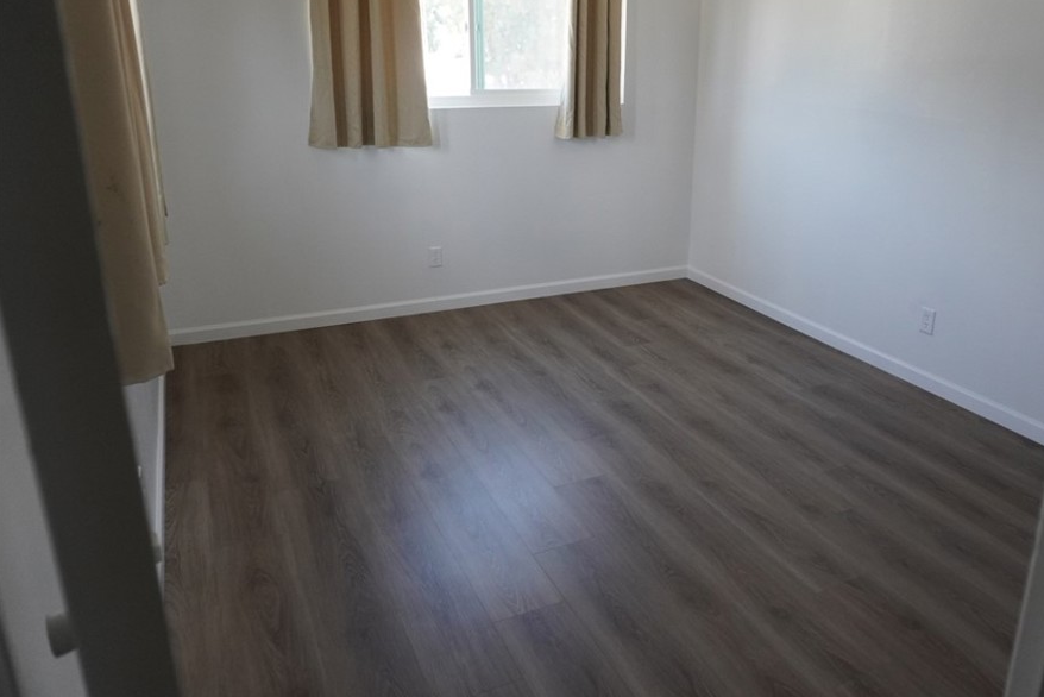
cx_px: 603
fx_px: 812
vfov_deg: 46.3
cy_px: 304
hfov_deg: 65.1
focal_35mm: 28
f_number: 4
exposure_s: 1/160
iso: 1000
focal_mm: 16
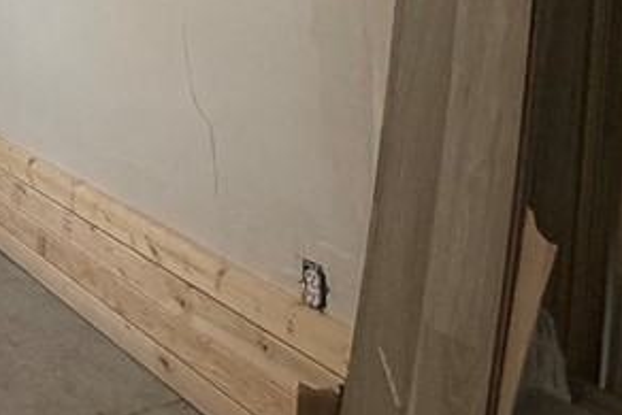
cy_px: -113
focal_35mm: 51
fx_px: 882
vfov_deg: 23.6
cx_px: -145
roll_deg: +2.3
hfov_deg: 31.7
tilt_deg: -1.1
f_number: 2.2
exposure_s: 1/60
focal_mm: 2.22
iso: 250
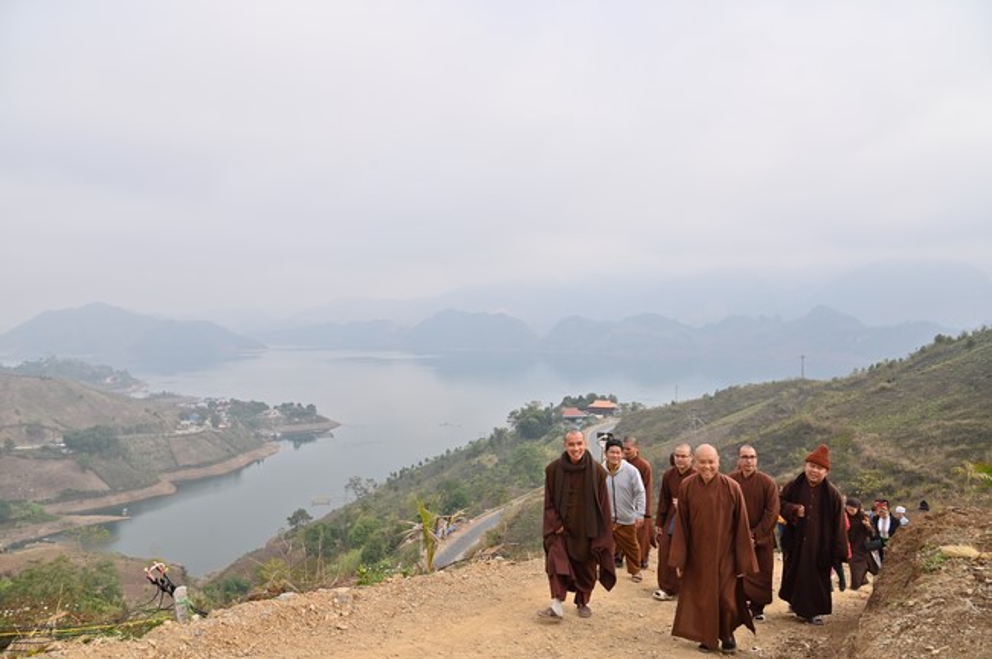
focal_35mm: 24
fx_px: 661
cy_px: 330
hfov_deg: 73.8
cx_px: 496
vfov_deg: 53.0
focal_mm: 24
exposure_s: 1/320
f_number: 8
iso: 160
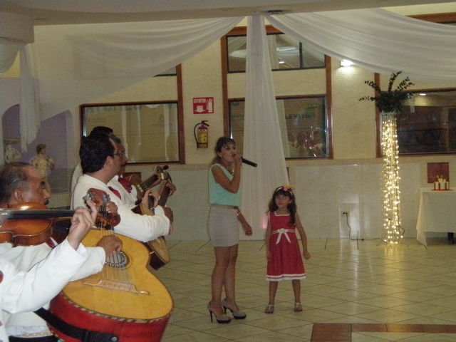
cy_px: 171
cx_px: 228
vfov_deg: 20.4
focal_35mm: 72
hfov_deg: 27.0
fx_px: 948
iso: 800
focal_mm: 12.73
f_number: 4.8
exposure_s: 1/50
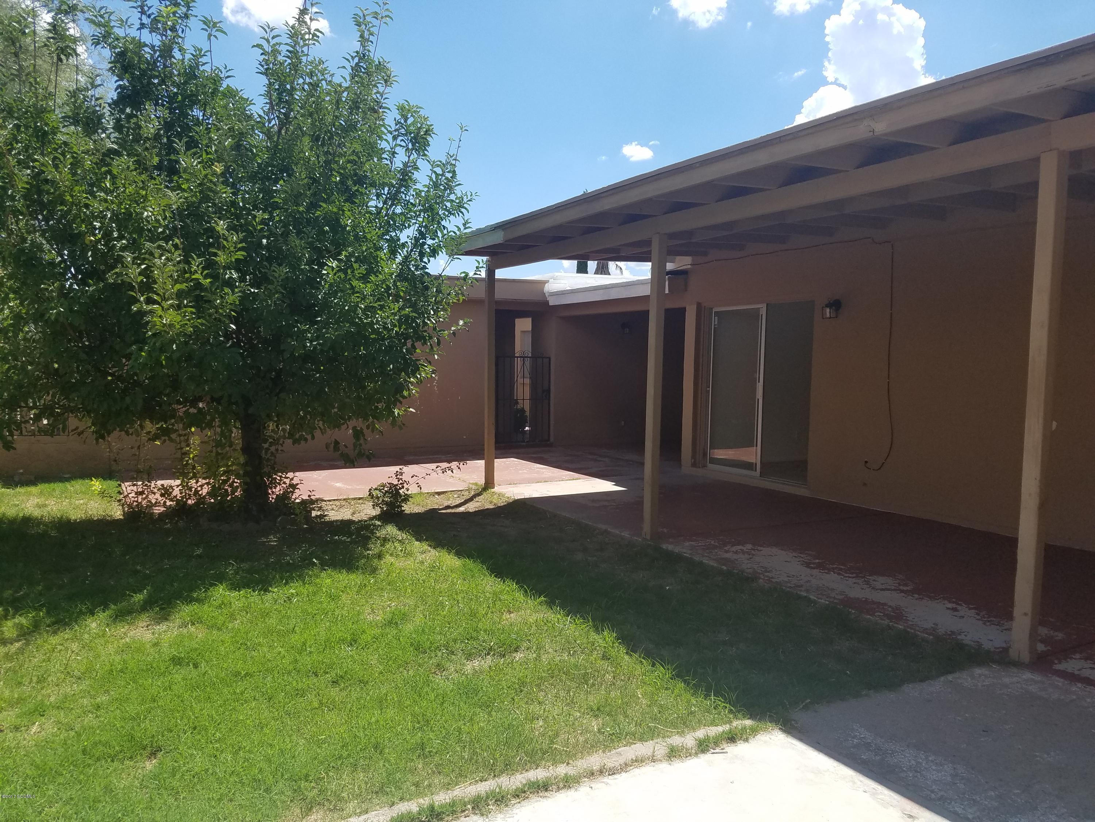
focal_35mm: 26
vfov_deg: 53.1
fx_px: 822
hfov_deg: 67.3
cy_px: 411
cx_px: 548
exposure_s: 1/2192
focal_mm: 4.2
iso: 50
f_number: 1.7
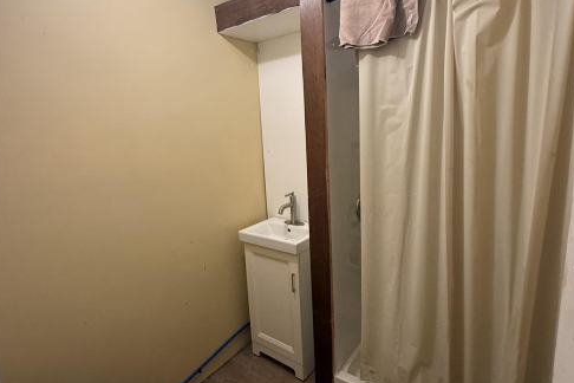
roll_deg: +1.8
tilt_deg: -9.2
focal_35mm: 20
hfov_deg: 84.0
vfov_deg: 61.9
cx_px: 287
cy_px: 184
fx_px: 319
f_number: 2.2
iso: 320
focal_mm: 2.22
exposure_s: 1/60
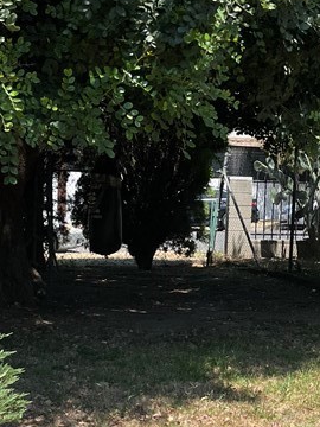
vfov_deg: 26.0
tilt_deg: -4.8
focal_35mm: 74
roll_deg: +2.5
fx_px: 912
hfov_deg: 19.8
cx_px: 228
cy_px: 324
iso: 50
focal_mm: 5.1
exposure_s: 1/1890
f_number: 1.6
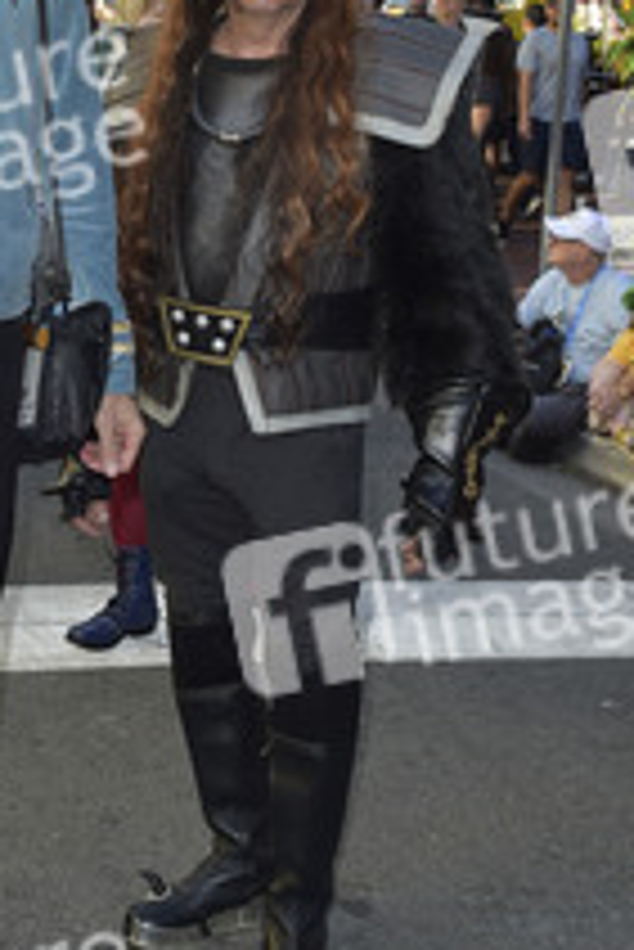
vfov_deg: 36.0
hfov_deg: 23.9
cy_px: 365
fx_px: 1450
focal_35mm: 55
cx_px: 47
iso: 250
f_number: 6.3
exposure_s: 1/250
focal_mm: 29
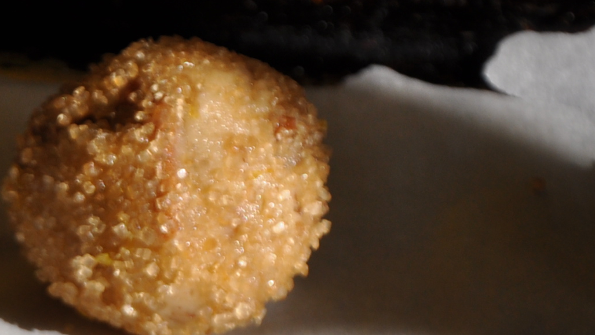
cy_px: 617
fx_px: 5428
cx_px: -257
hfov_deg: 6.2
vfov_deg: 3.5
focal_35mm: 344
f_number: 8
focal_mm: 70
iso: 200
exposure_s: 1/1000
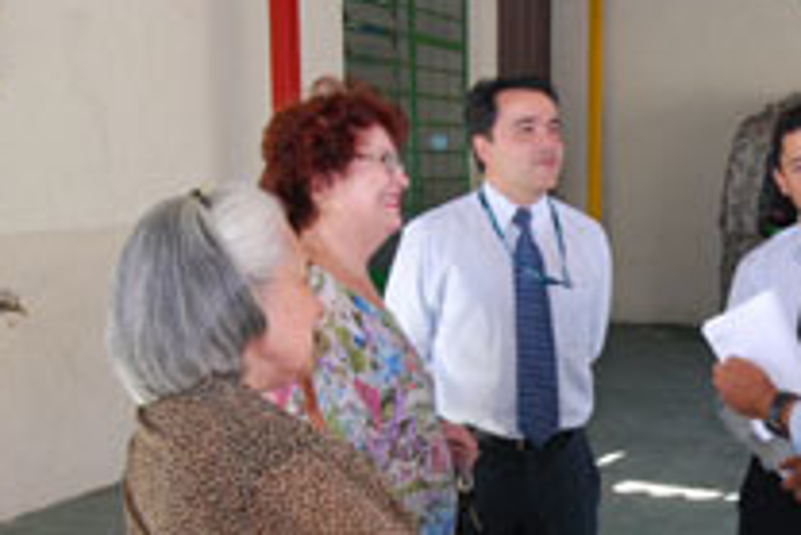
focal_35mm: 52
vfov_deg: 25.7
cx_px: 693
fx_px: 1158
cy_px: 412
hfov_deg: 36.2
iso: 800
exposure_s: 1/40
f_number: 9
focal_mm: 18
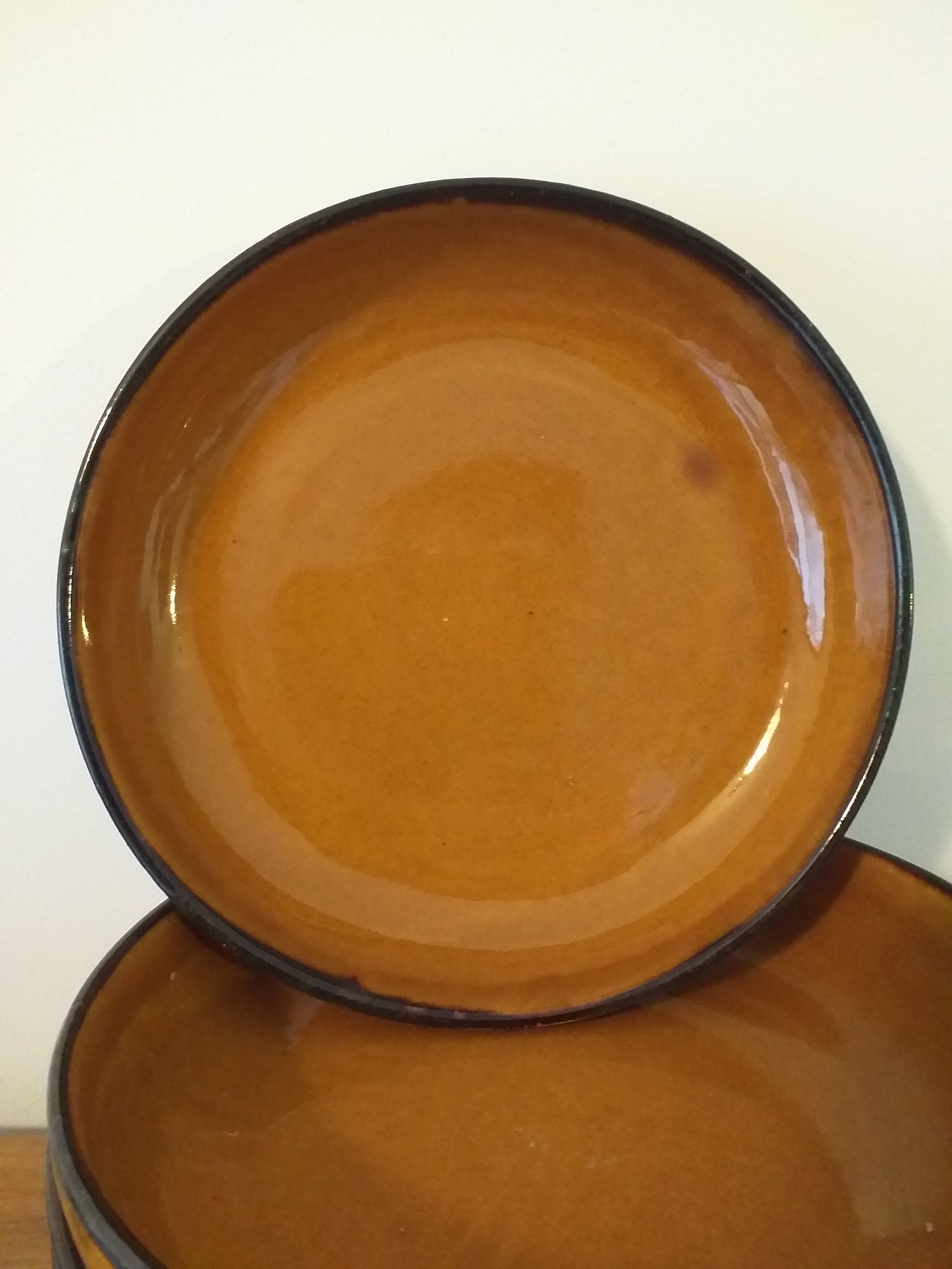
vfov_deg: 67.3
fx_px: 953
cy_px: 634
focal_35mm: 26
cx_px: 476
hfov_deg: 53.1
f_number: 1.9
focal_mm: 3.6
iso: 400
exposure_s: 1/25
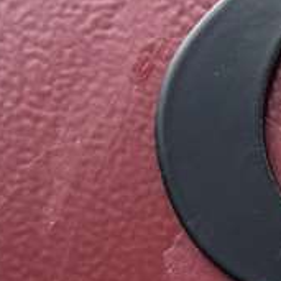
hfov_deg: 10.3
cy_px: 117
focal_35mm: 159
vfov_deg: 11.0
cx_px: 529
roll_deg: +1.1
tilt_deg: +5.9
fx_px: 1460
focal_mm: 6.86
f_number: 1.78
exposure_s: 1/1374
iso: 80
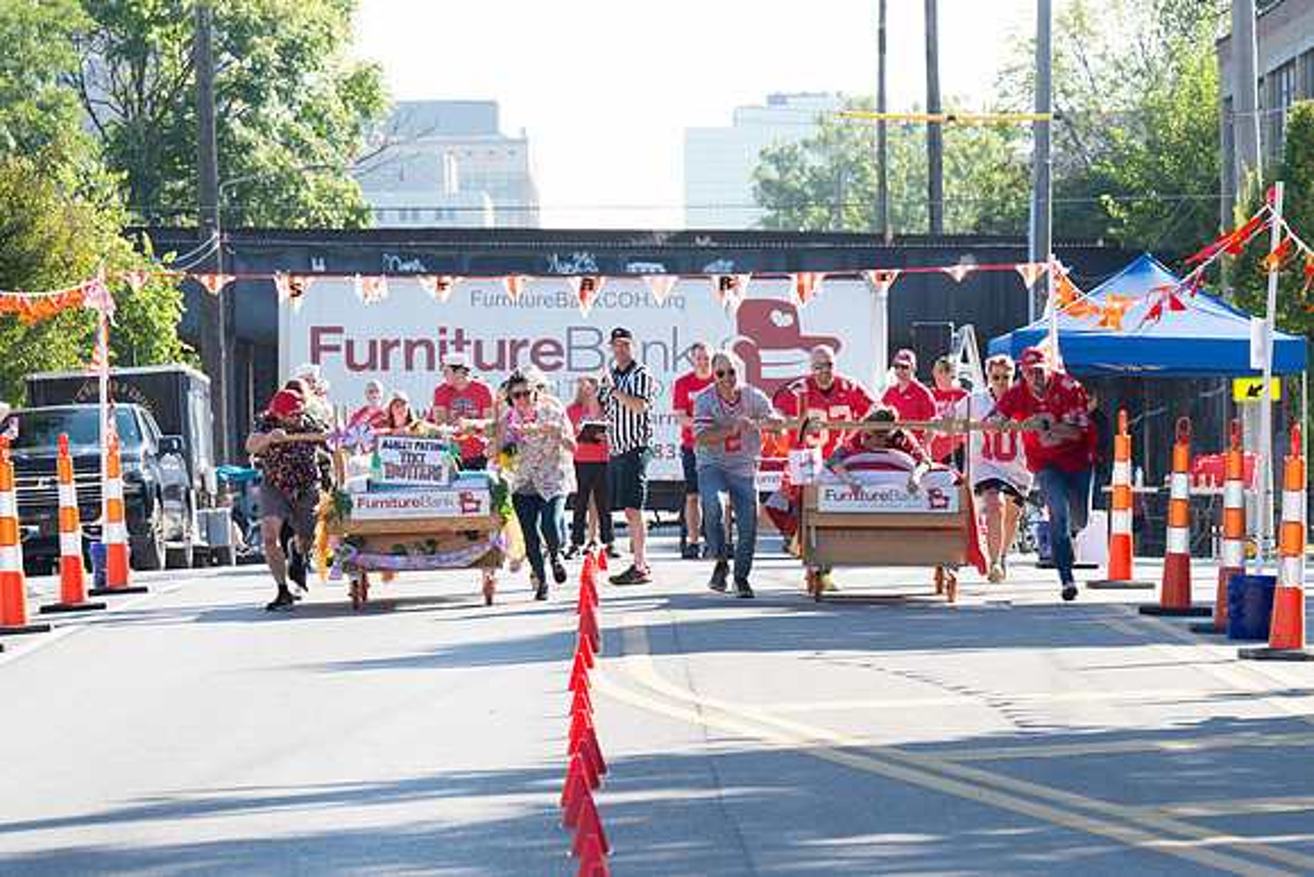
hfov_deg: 11.4
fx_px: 6571
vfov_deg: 7.6
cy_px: 459
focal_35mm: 180
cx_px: 734
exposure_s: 1/250
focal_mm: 145
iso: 200
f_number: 7.1
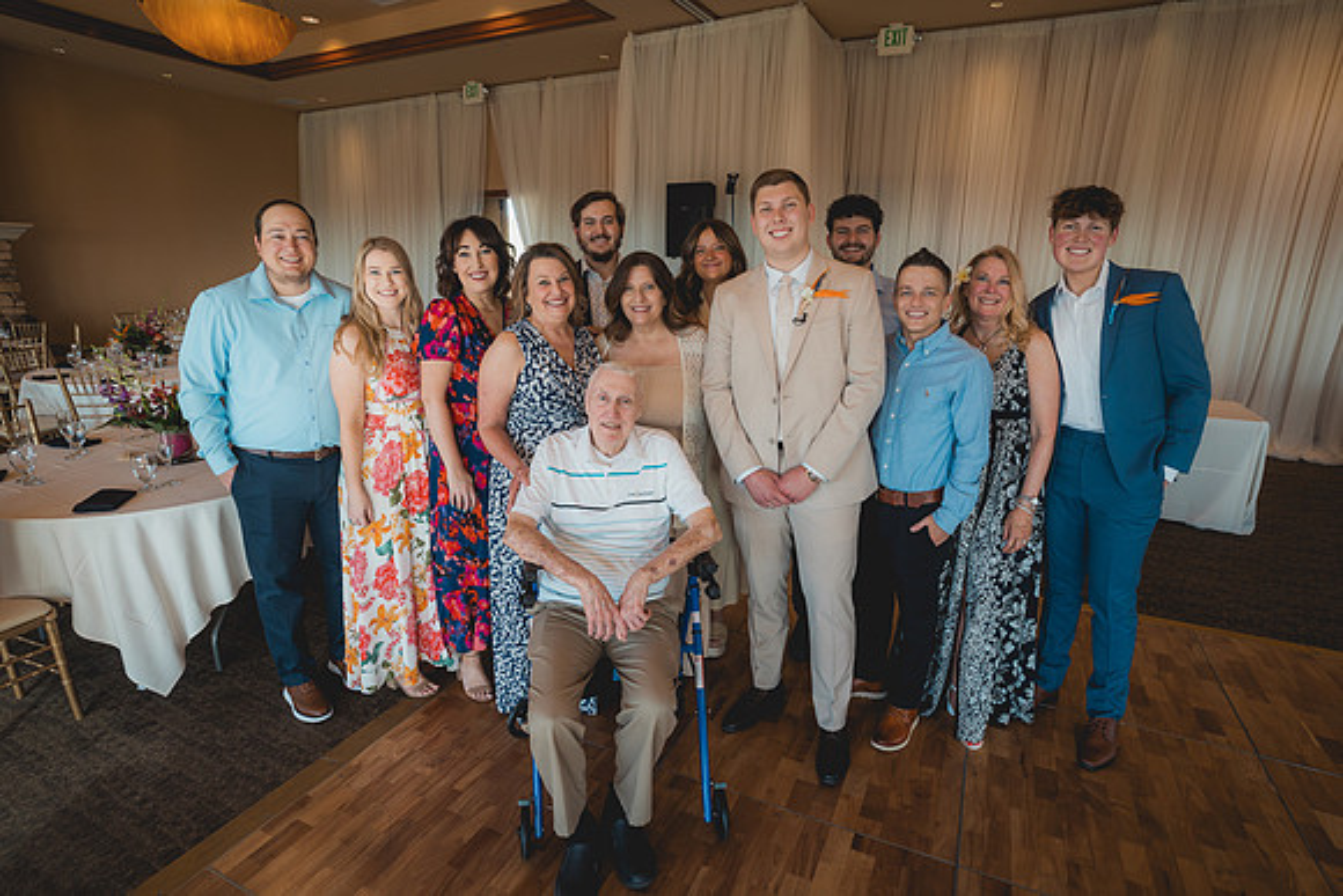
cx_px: 672
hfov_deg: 90.0
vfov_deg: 67.4
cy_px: 448
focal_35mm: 18
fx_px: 672
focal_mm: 18
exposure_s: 1/60
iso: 125
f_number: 4
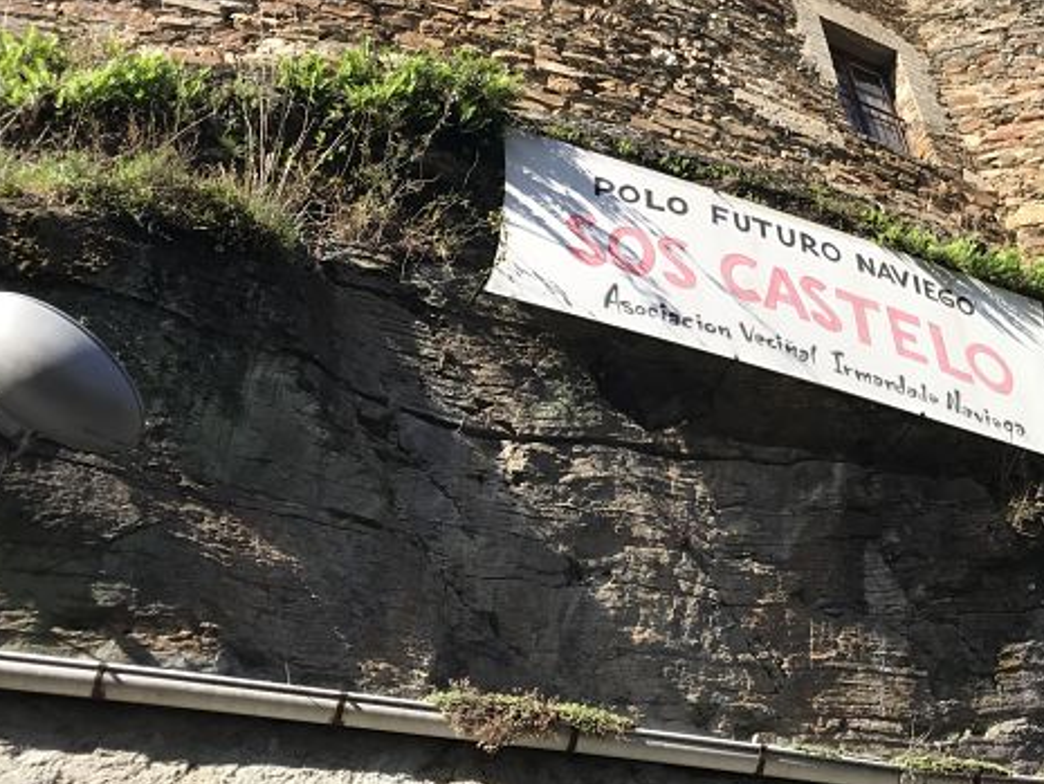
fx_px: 1327
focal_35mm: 44
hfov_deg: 42.4
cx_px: 696
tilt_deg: +49.0
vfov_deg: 32.6
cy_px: 270
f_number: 1.8
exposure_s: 1/1008
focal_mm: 3.99
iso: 20
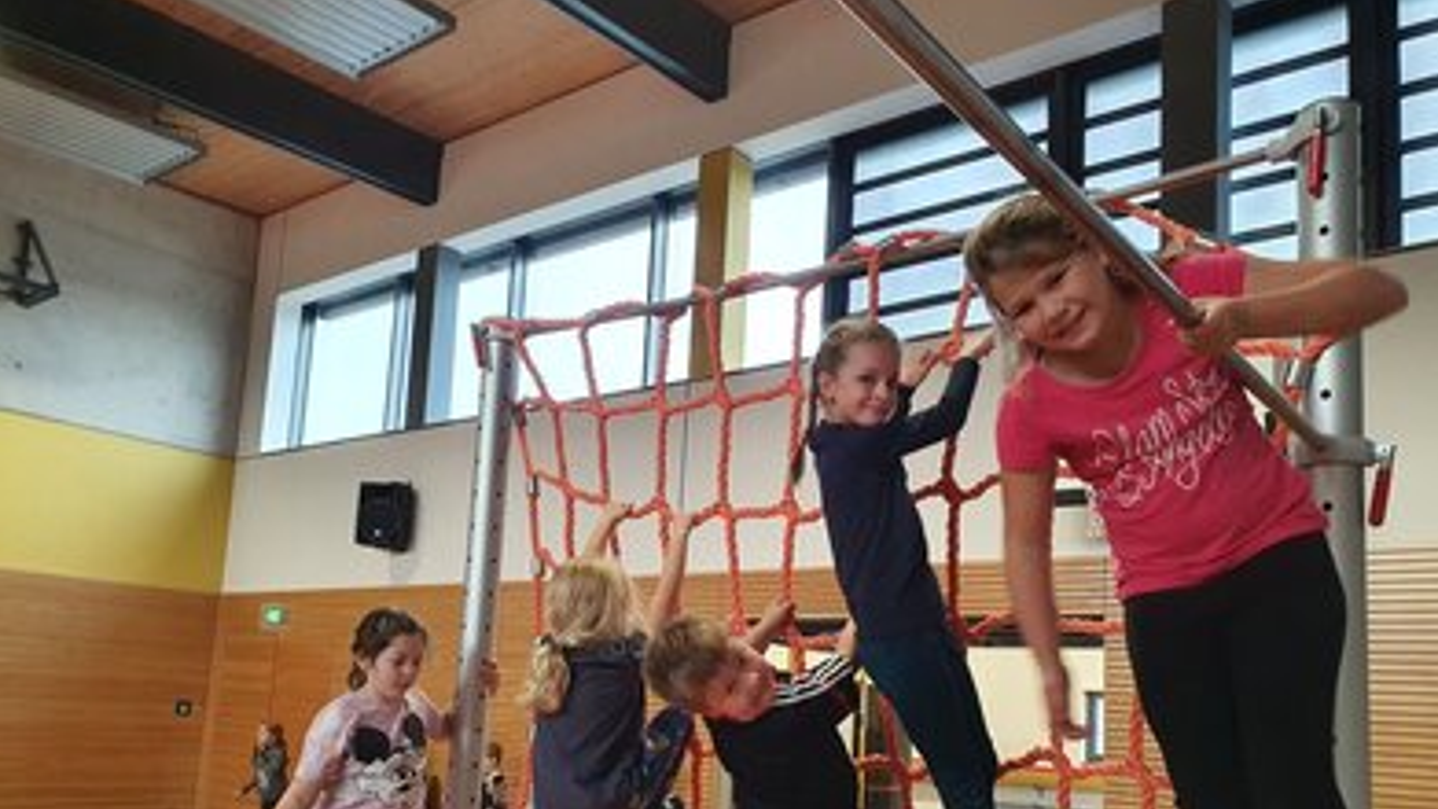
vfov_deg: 39.7
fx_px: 1106
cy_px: 541
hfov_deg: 66.1
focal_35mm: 29
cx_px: 732
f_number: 2.4
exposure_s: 1/50
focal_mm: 4.32
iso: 250
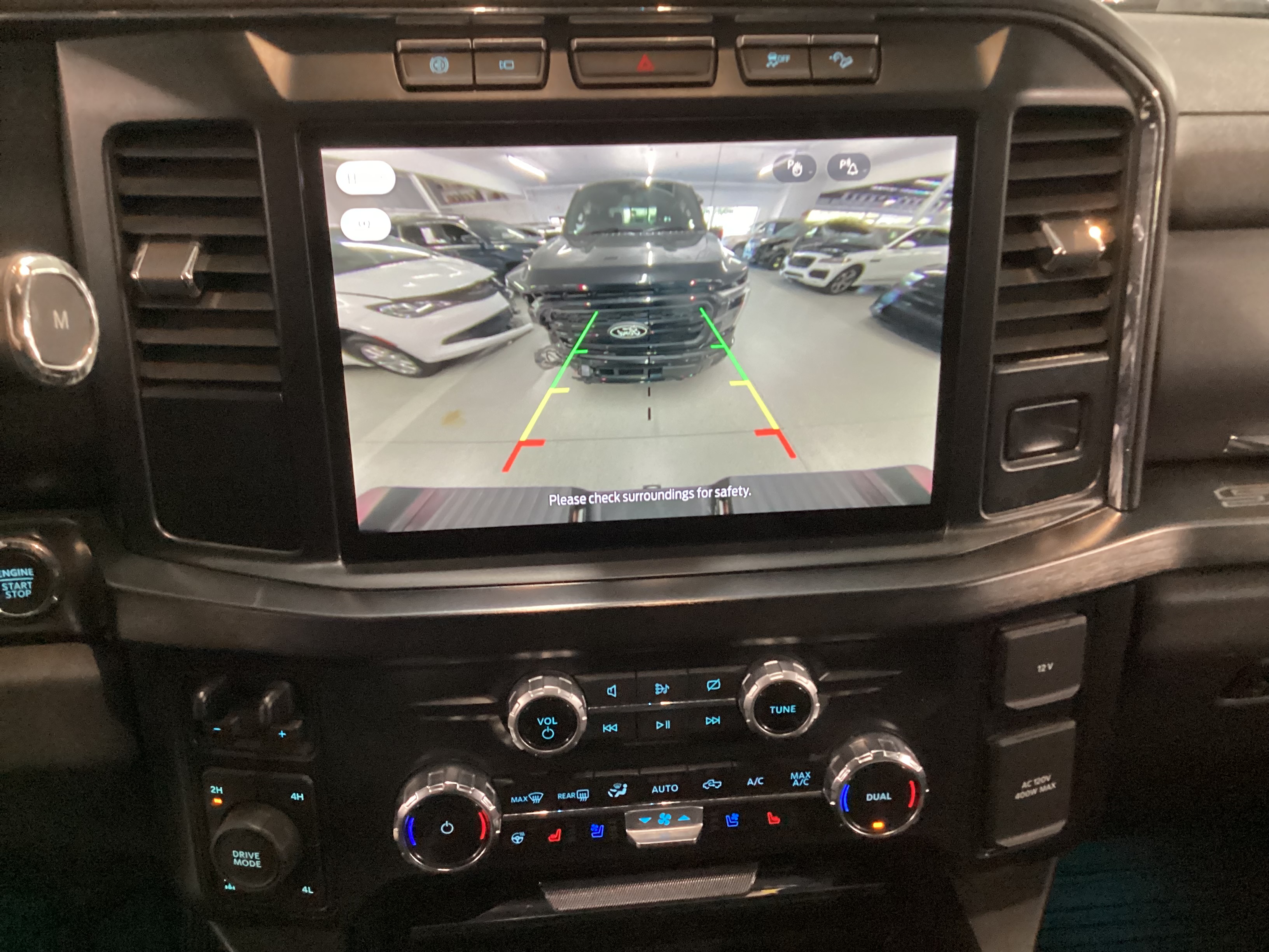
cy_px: 476
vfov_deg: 45.4
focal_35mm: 31
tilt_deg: -28.5
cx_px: 634
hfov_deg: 58.4
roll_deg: -1.0
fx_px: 1136
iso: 400
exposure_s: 1/25
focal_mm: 3.3
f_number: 2.4
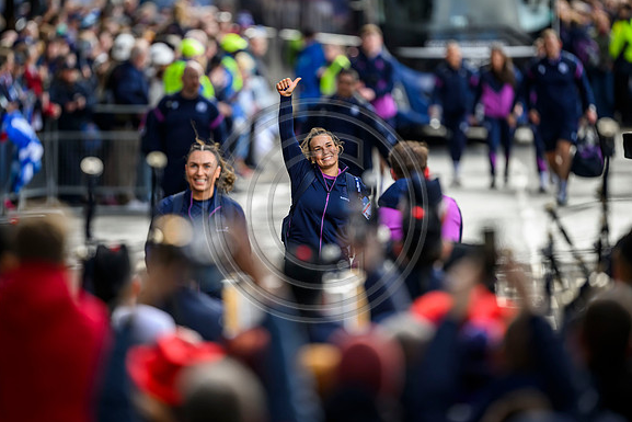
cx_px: 295
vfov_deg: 3.0
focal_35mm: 453
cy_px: 193
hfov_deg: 4.6
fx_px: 7954
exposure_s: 1/1250
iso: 800
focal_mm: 400
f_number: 3.2
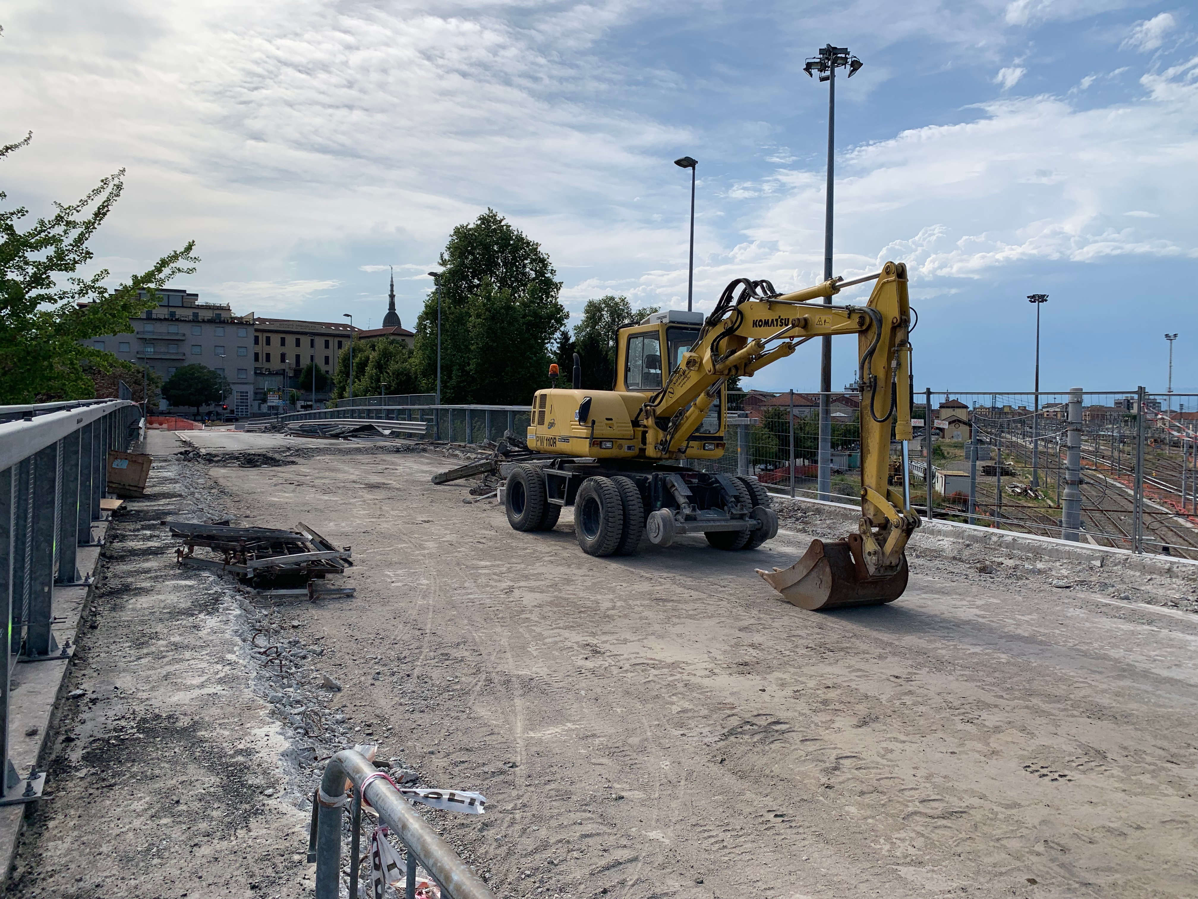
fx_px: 900
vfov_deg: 53.1
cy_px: 450
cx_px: 599
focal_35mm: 26
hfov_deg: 67.3
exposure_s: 1/3650
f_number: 1.8
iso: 25
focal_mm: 4.25
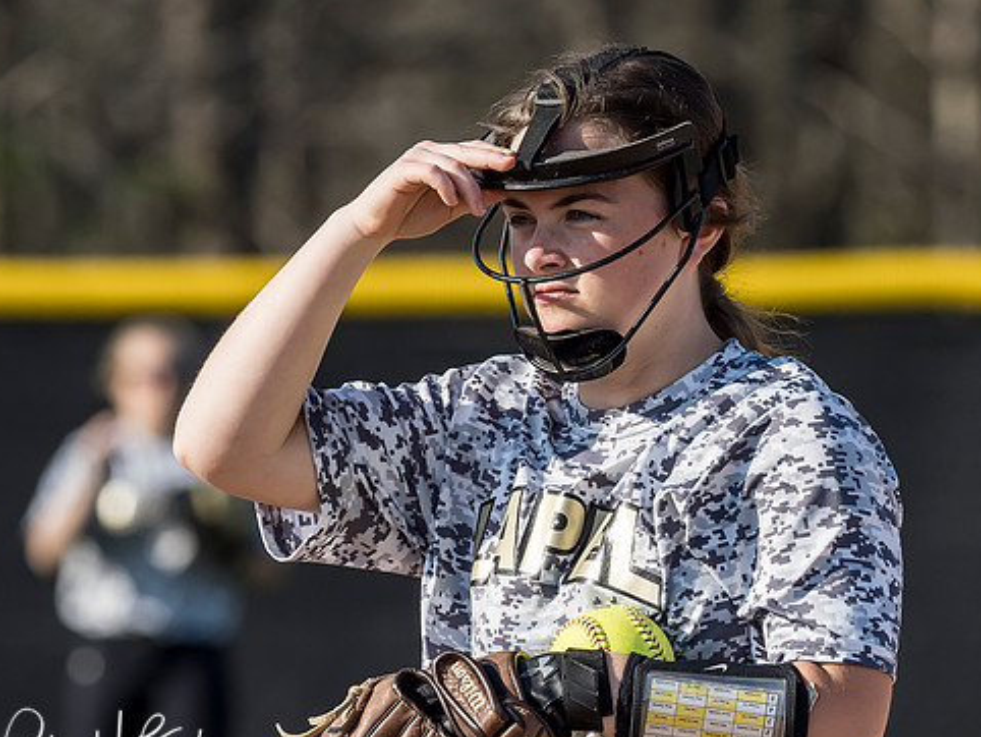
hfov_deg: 2.1
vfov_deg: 1.6
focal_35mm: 955
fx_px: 27078
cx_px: 717
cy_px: 280
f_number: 6.3
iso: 400
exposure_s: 1/1250
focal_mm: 300
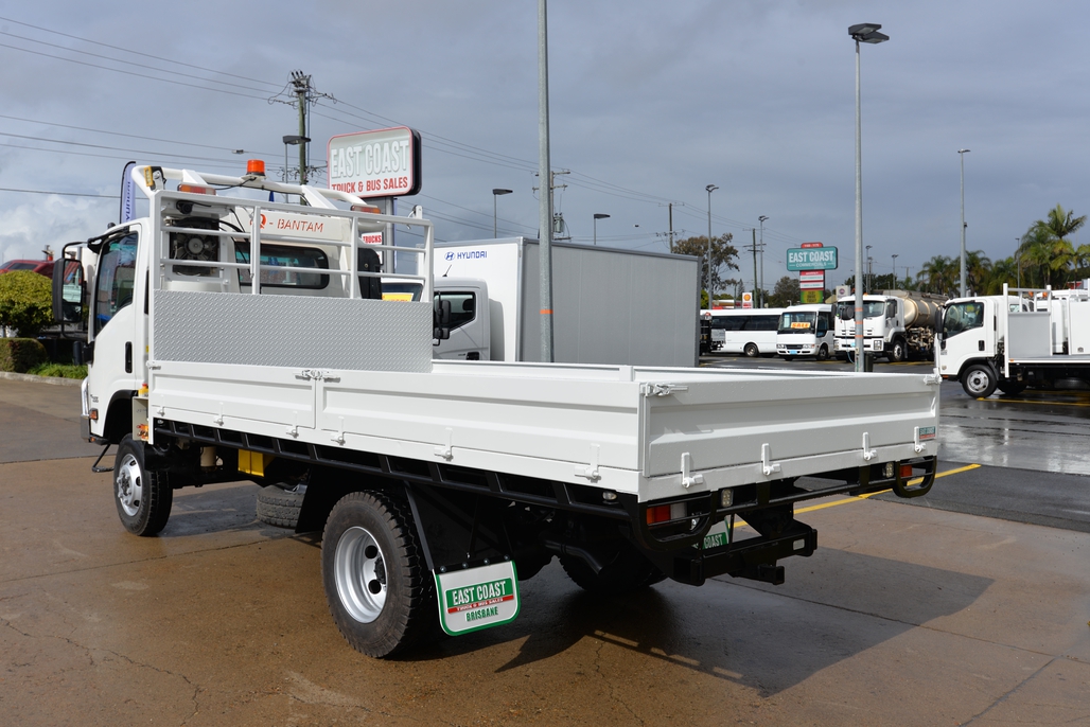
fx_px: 969
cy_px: 364
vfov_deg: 41.1
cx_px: 545
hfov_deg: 58.7
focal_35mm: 32
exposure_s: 1/400
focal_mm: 32
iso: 100
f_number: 10
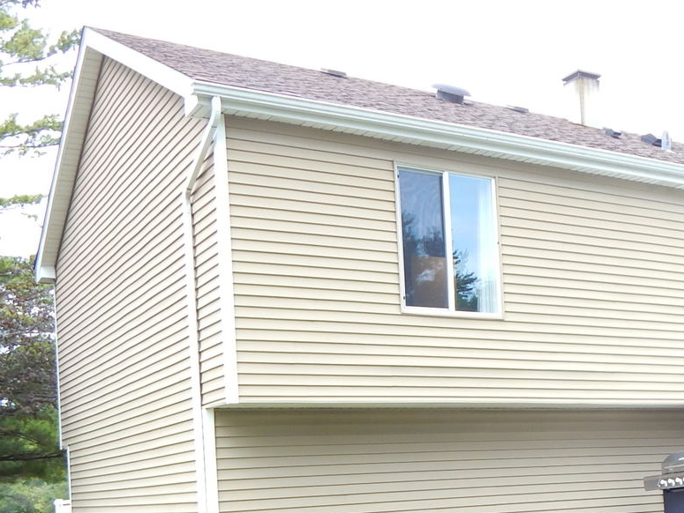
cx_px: 570
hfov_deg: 35.3
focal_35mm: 52
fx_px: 1028
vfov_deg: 27.0
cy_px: 471
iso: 125
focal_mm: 5.1
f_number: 3.2
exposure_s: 1/125
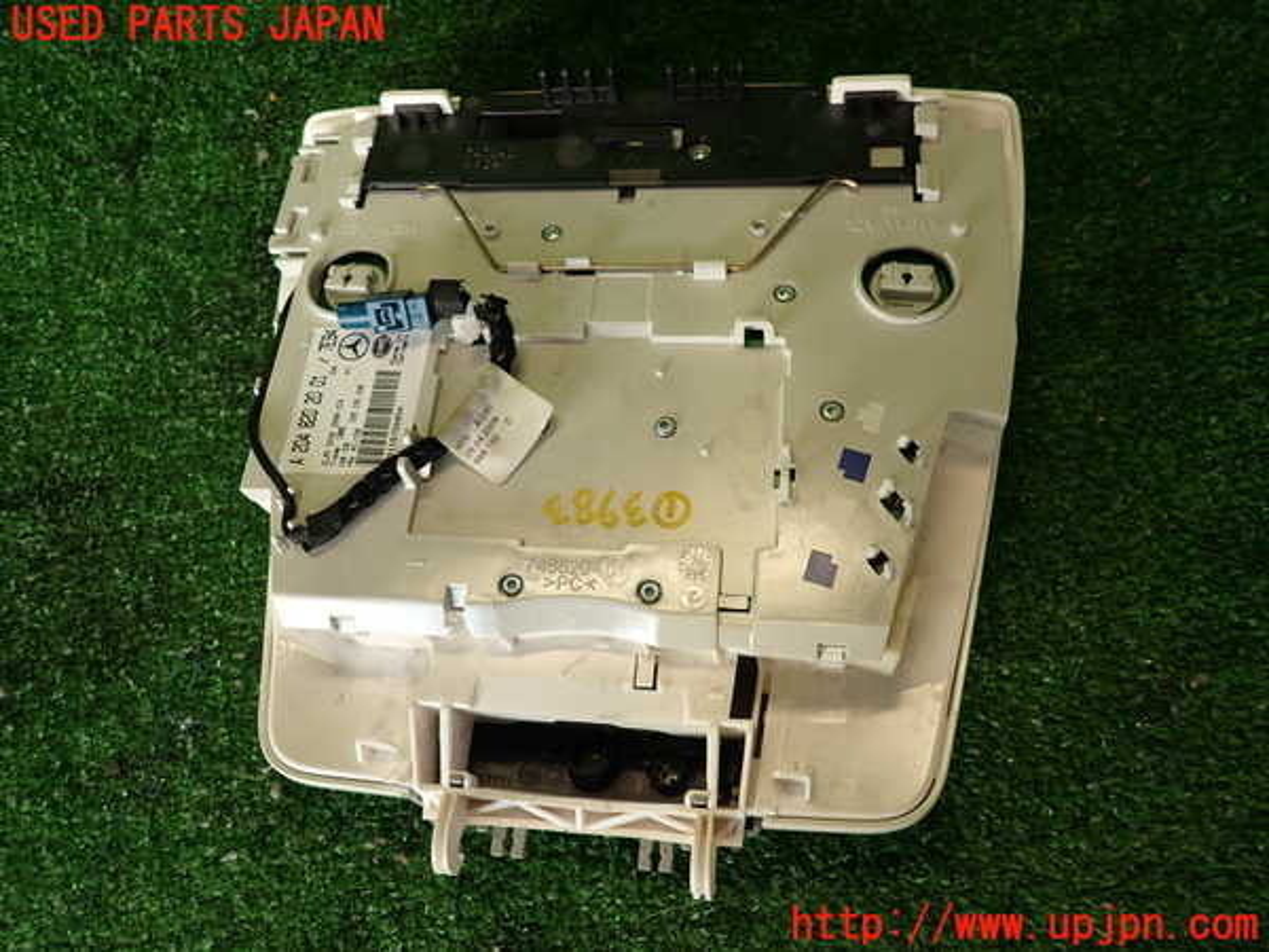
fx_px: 916
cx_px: 634
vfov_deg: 54.9
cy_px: 476
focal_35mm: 25
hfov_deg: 69.4
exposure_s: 1/100
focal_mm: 4.5
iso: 100
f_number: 2
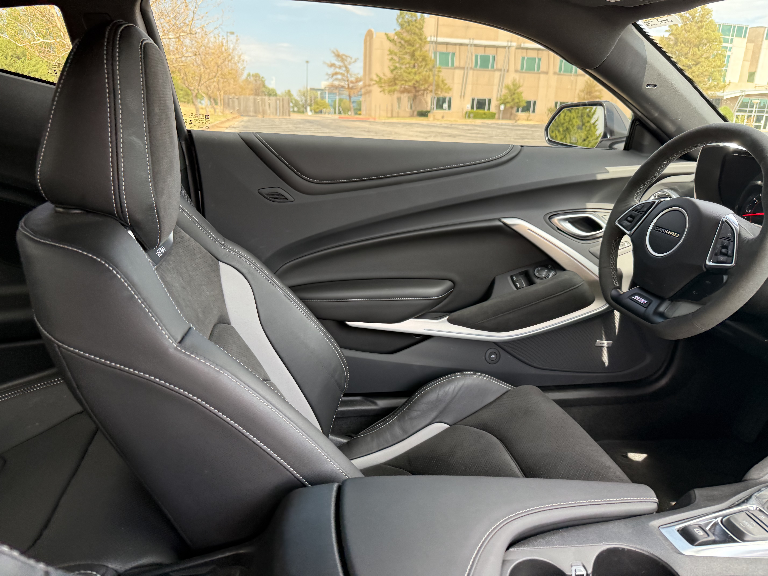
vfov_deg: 56.8
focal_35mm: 24
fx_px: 532
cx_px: 384
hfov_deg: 71.6
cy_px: 288
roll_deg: -2.3
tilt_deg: -18.0
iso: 125
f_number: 1.78
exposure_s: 1/243
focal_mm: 6.76
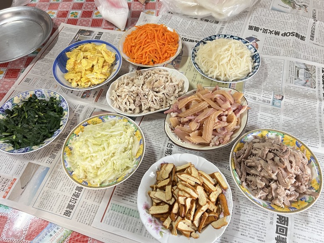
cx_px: 162
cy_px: 122
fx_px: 243
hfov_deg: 67.3
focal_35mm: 26
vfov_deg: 53.1
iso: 400
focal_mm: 5.7
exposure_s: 1/60
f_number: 1.5
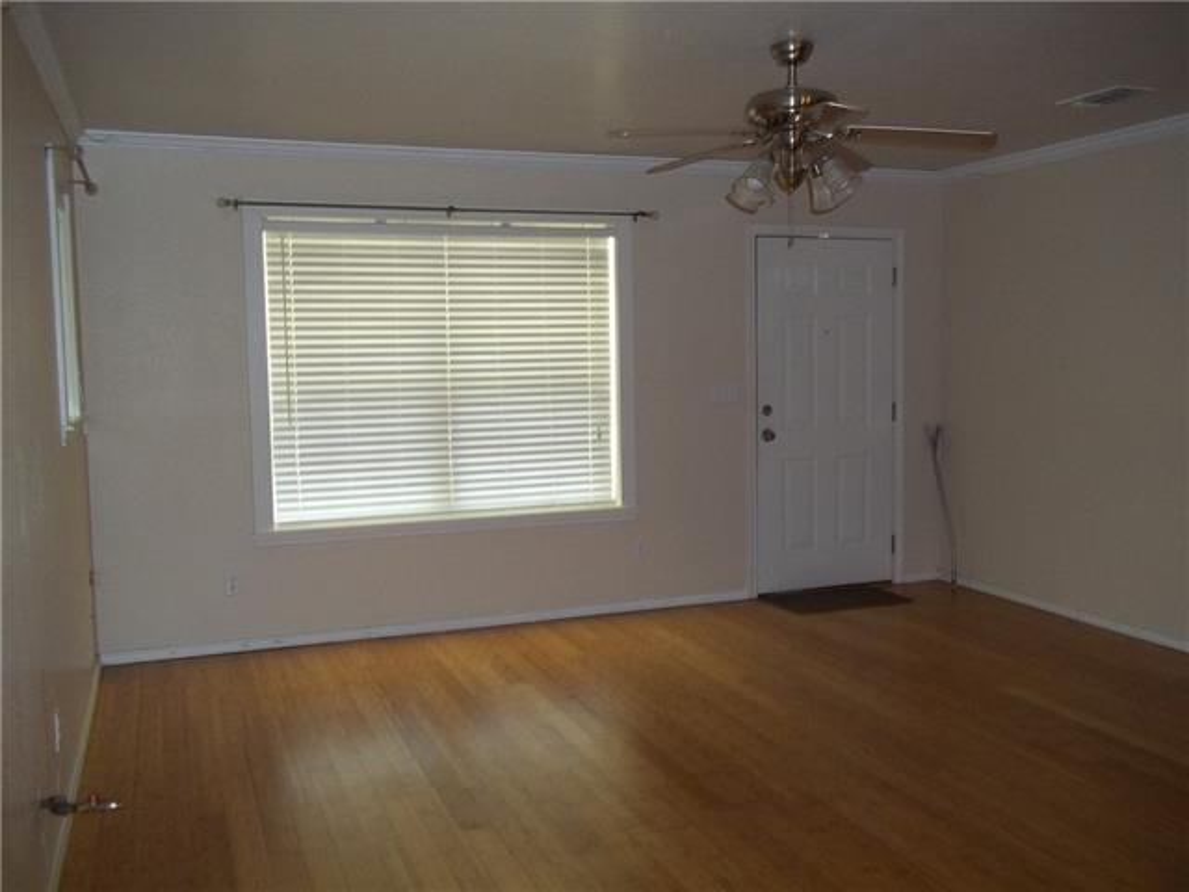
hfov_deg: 56.8
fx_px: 1099
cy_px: 446
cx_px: 594
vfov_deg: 44.2
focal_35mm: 32
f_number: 2.9
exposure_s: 1/30
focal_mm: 5.7
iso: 160
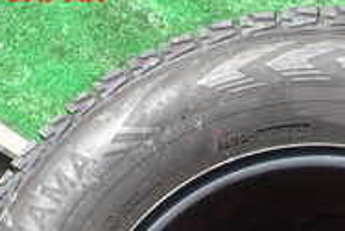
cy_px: 383
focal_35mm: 100
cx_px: 323
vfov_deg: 12.7
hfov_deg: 19.9
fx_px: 959
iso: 100
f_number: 3.2
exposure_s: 1/400
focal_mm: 5.4
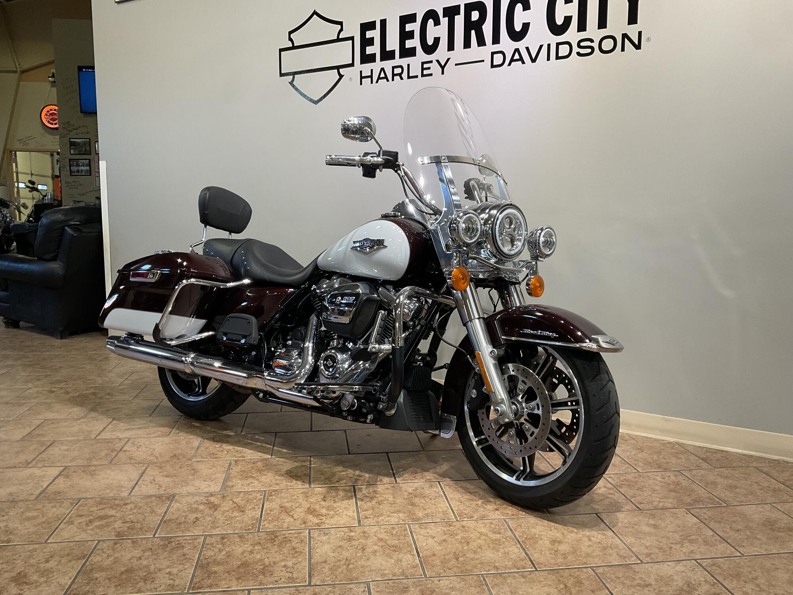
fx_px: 664
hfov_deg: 61.7
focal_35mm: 29
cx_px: 396
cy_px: 298
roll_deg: -0.3
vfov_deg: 48.2
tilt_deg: -8.1
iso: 64
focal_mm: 3
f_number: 1.8
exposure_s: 1/60
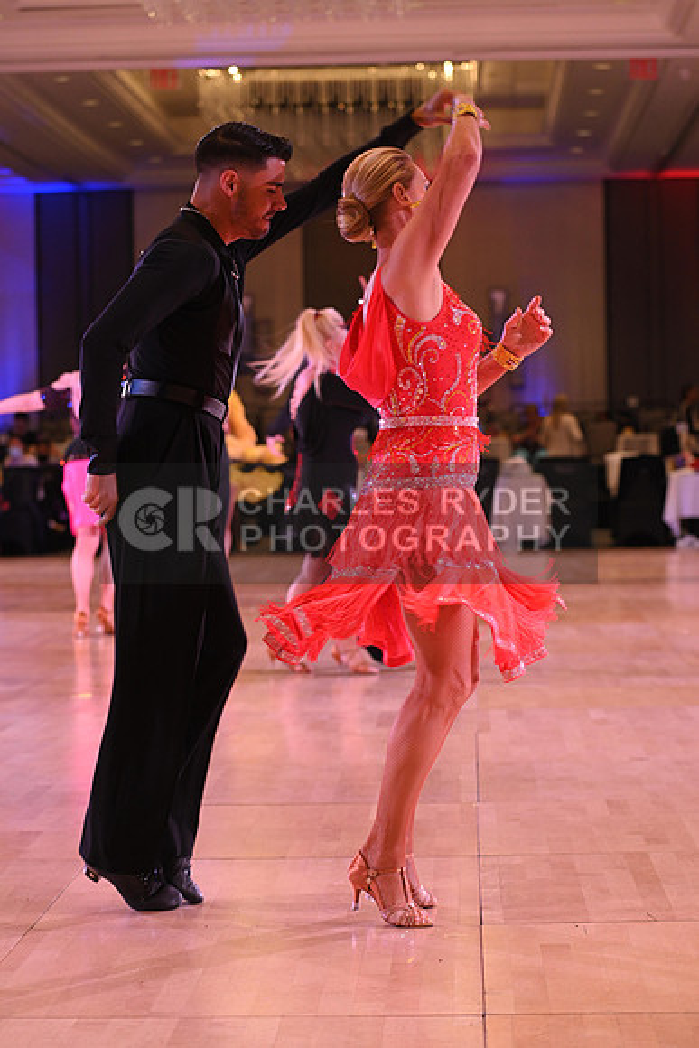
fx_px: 2765
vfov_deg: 21.5
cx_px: 350
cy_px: 524
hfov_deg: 14.4
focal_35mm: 95
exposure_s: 1/200
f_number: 4.5
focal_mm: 95
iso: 1600
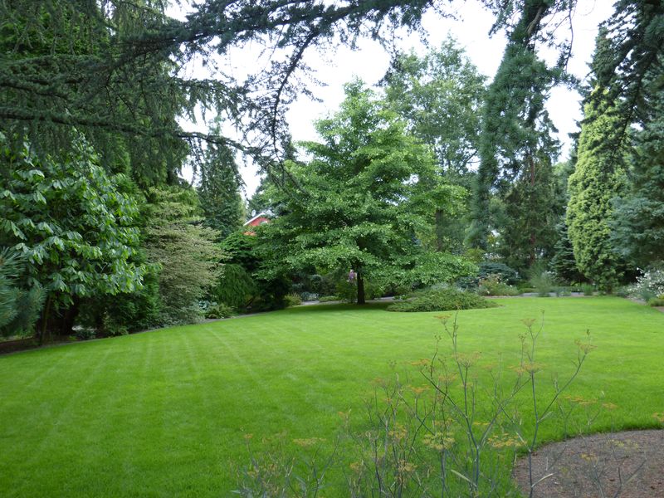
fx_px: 710
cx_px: 332
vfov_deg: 38.7
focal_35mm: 37
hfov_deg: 50.1
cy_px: 249
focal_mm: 6.5
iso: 100
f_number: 3.1
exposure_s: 1/125
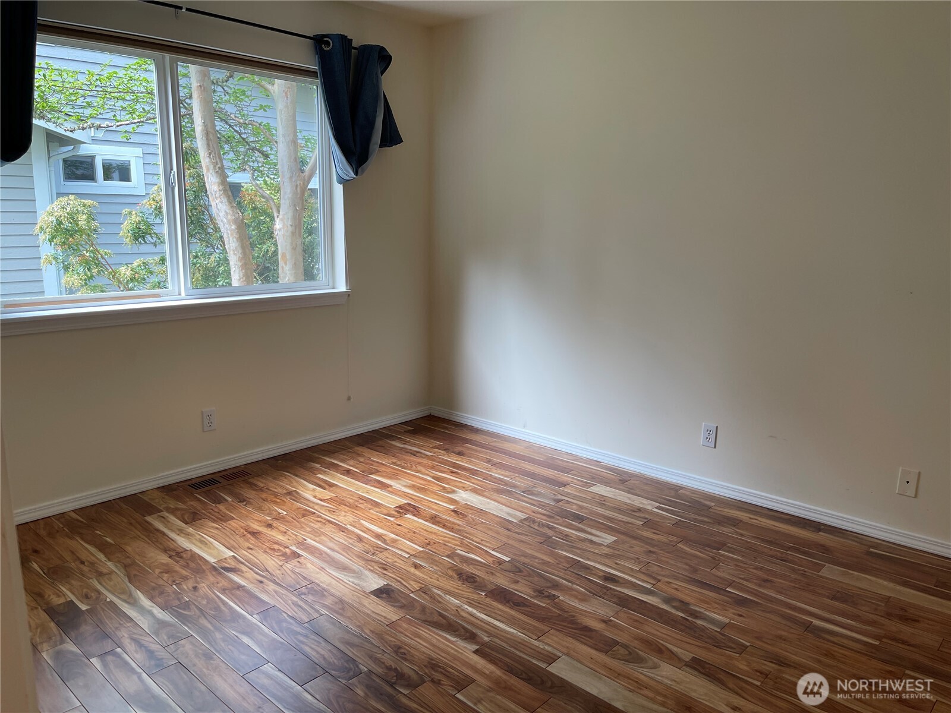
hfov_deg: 69.4
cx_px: 476
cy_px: 356
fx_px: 687
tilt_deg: -10.5
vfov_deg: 54.9
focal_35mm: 25
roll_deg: -0.7
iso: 50
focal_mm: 5.1
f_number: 1.6
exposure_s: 1/120
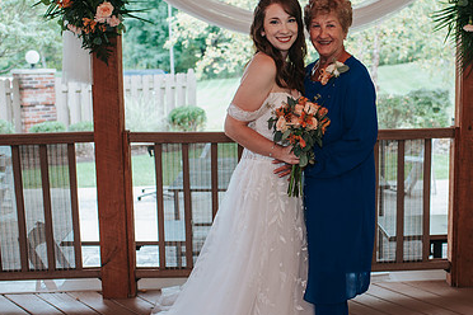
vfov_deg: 23.0
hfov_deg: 33.6
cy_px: 174
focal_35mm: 59
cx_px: 318
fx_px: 775
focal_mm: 35
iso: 220
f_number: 3.2
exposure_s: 1/200
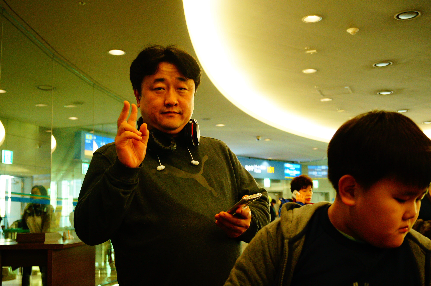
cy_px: 143
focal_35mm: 39
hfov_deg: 49.6
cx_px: 216
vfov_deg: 34.1
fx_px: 466
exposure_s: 1/60
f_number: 4.5
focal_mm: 26
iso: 1250
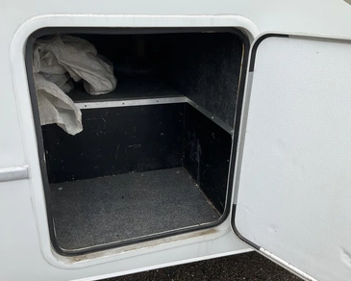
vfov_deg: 47.1
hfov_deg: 57.2
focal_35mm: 31
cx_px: 167
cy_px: 142
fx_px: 322
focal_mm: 3
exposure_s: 1/739
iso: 25
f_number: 1.8
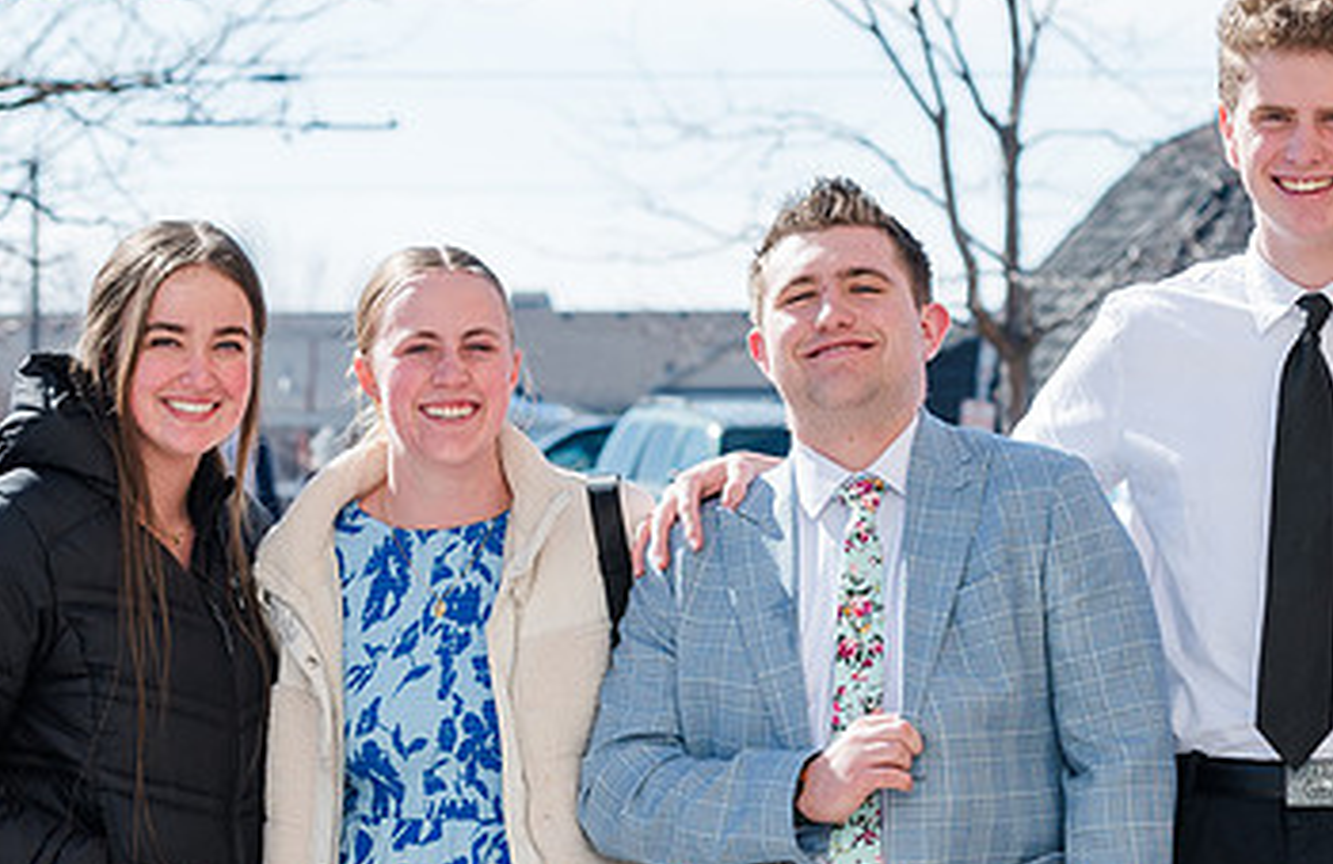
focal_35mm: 229
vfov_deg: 5.9
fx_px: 8409
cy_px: 843
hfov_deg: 9.1
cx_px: 997
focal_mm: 78
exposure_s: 1/400
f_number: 5.6
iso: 100
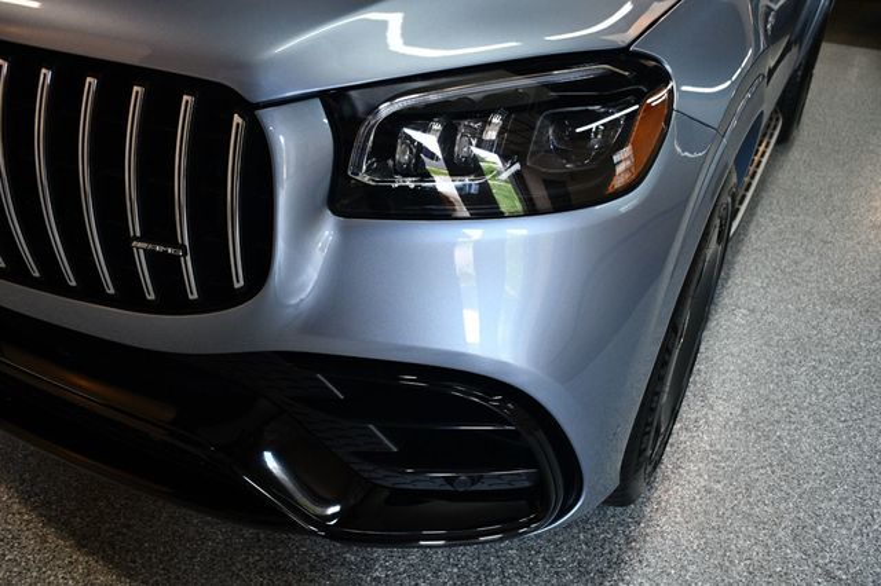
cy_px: 293
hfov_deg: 57.2
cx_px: 440
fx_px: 807
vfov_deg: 39.9
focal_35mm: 33
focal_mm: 22
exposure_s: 1/160
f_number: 3.5
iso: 800
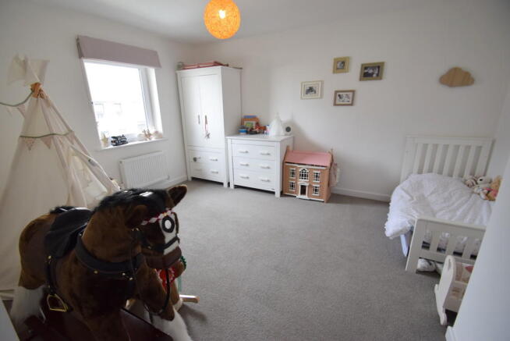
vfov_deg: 77.4
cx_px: 255
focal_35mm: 15
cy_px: 170
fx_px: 213
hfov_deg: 100.4
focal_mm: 10
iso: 800
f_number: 4
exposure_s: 1/60
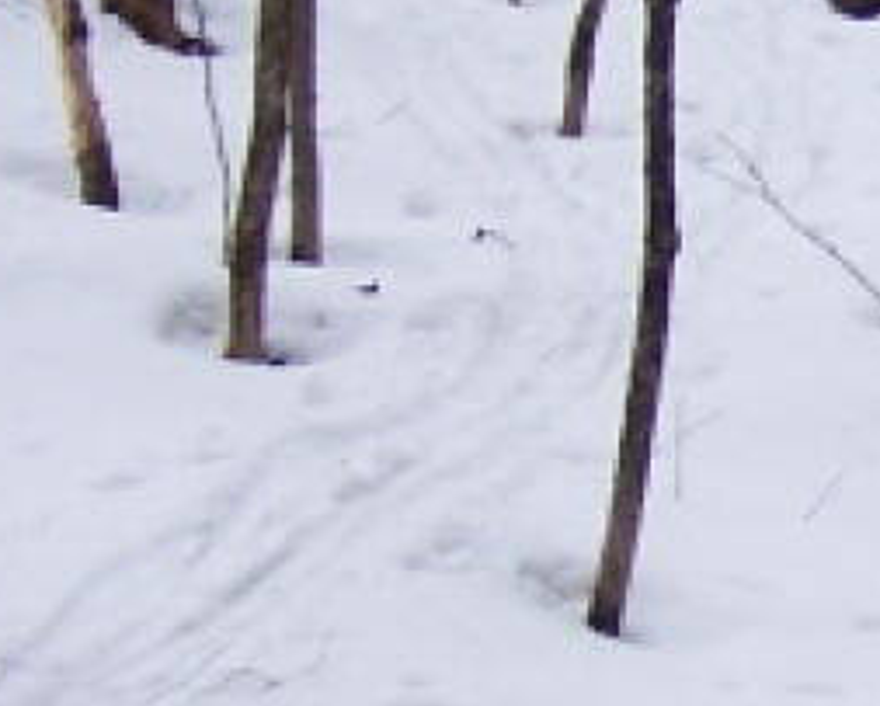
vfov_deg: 7.7
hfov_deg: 9.2
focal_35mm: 200
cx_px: 1565
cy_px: 718
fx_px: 5215
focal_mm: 6.3
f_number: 2.8
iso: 80
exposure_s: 1/160
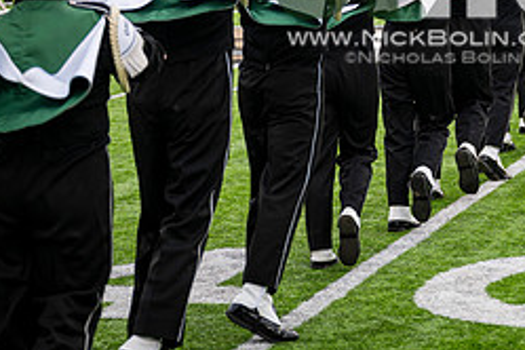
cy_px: -37
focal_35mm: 147
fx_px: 2144
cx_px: 432
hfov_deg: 13.9
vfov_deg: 9.2
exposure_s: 1/500
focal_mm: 63
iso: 160
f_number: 2.8
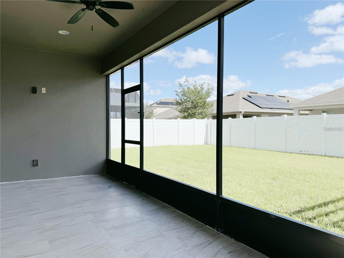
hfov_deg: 71.6
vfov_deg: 56.8
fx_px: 239
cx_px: 172
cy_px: 129
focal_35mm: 24
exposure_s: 1/2331
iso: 80
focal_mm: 6.76
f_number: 1.78
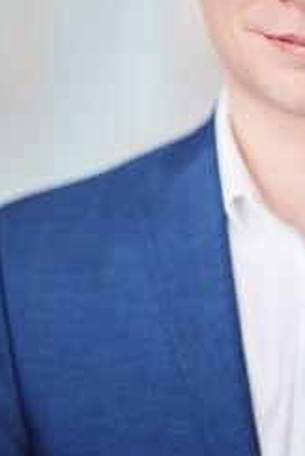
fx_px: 2792
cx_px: 313
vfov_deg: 9.3
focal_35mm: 220
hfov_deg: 6.2
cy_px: 144
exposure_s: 1/200
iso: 640
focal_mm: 105
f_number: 1.4
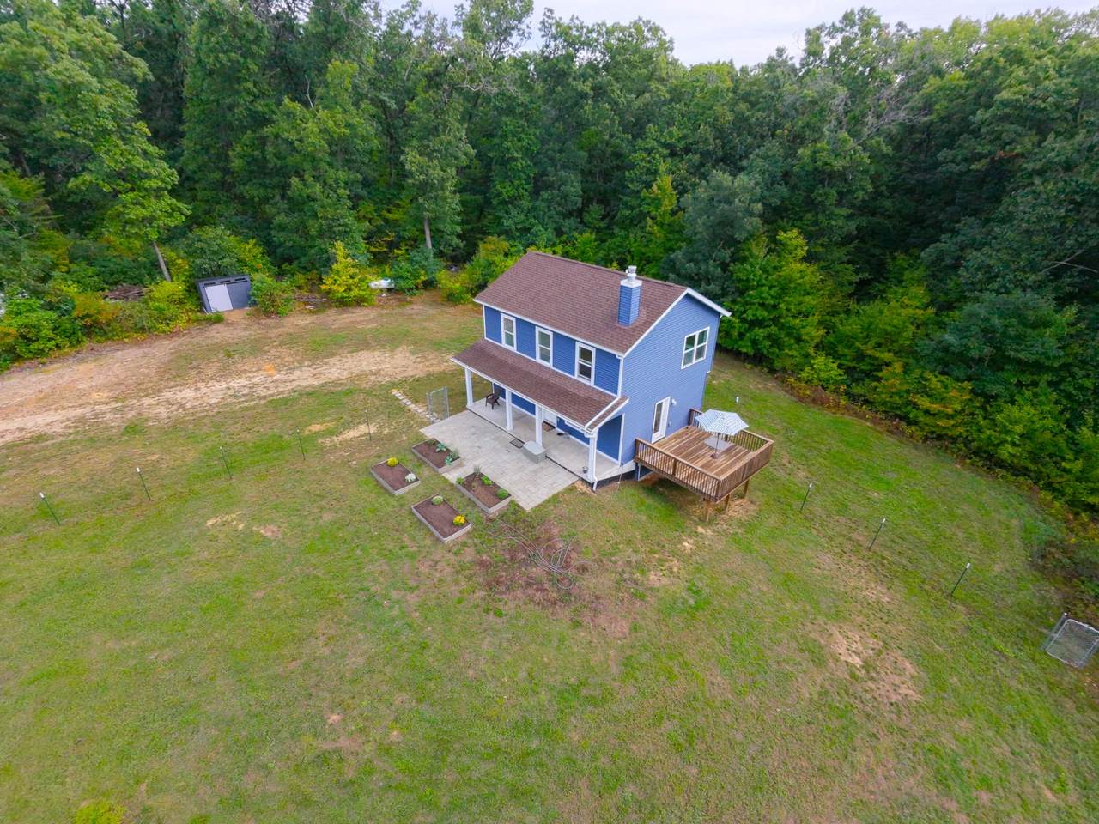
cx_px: 550
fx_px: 508
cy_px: 412
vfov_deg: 78.1
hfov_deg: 94.5
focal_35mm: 16
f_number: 2.2
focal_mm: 3.05
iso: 400
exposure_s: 1/400
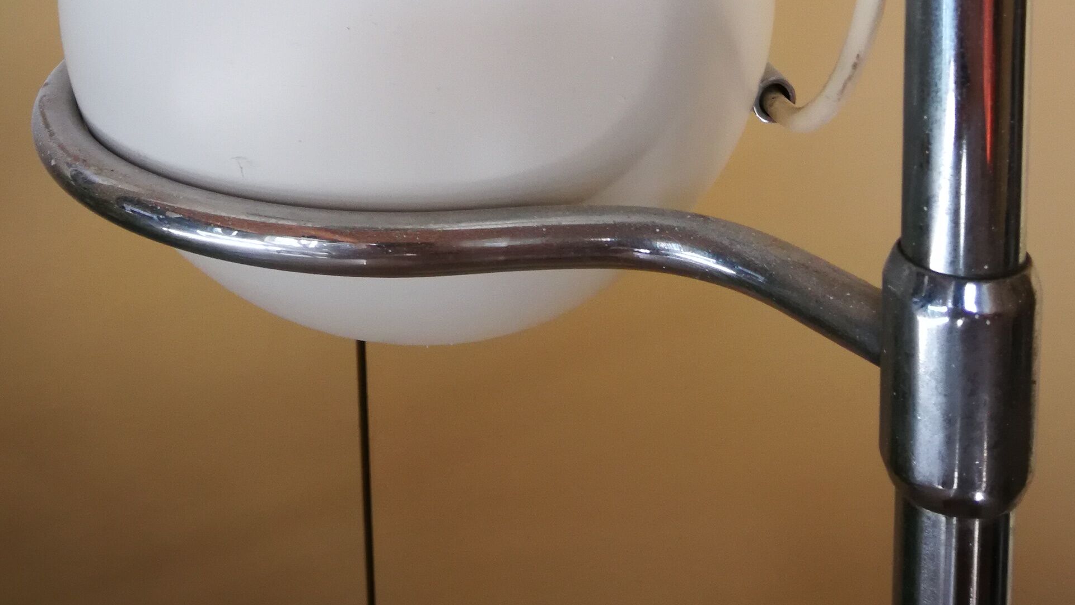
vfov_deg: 21.5
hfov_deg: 41.3
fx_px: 1425
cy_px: -198
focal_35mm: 50
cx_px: 515
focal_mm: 3.95
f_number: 2.2
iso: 160
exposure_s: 1/33.3
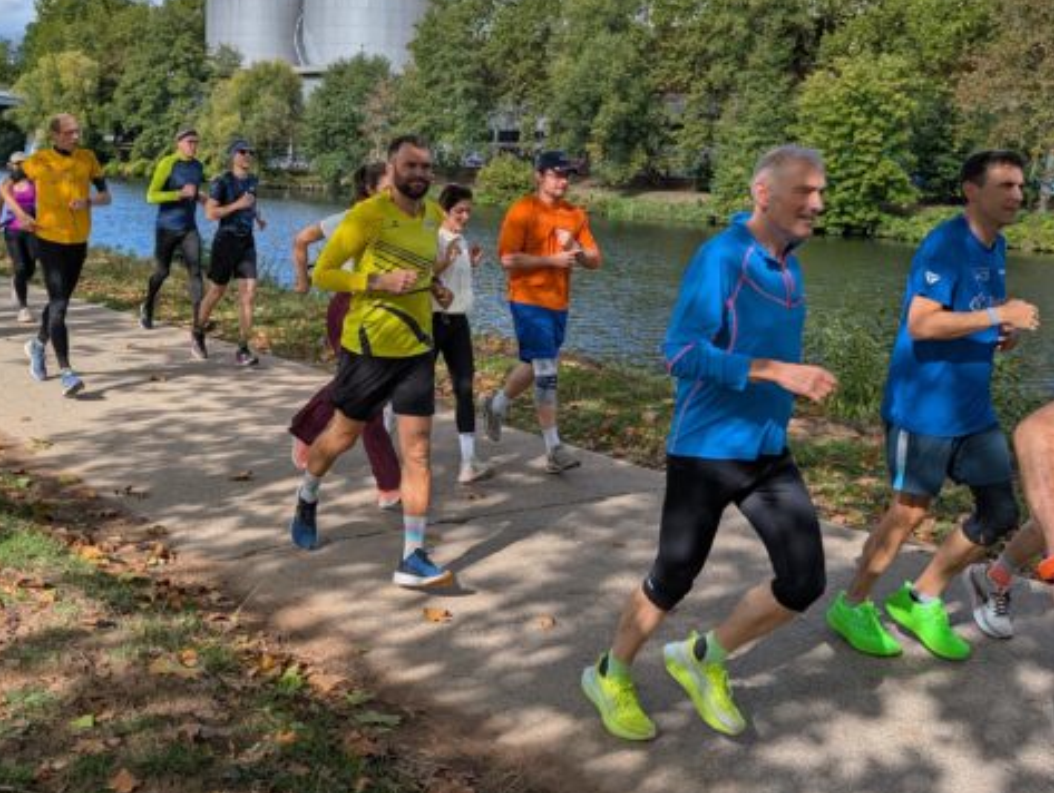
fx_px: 1189
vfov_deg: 36.7
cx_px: 417
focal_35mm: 39
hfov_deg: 47.5
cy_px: 294
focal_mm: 6.9
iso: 19
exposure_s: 1/790
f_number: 1.68
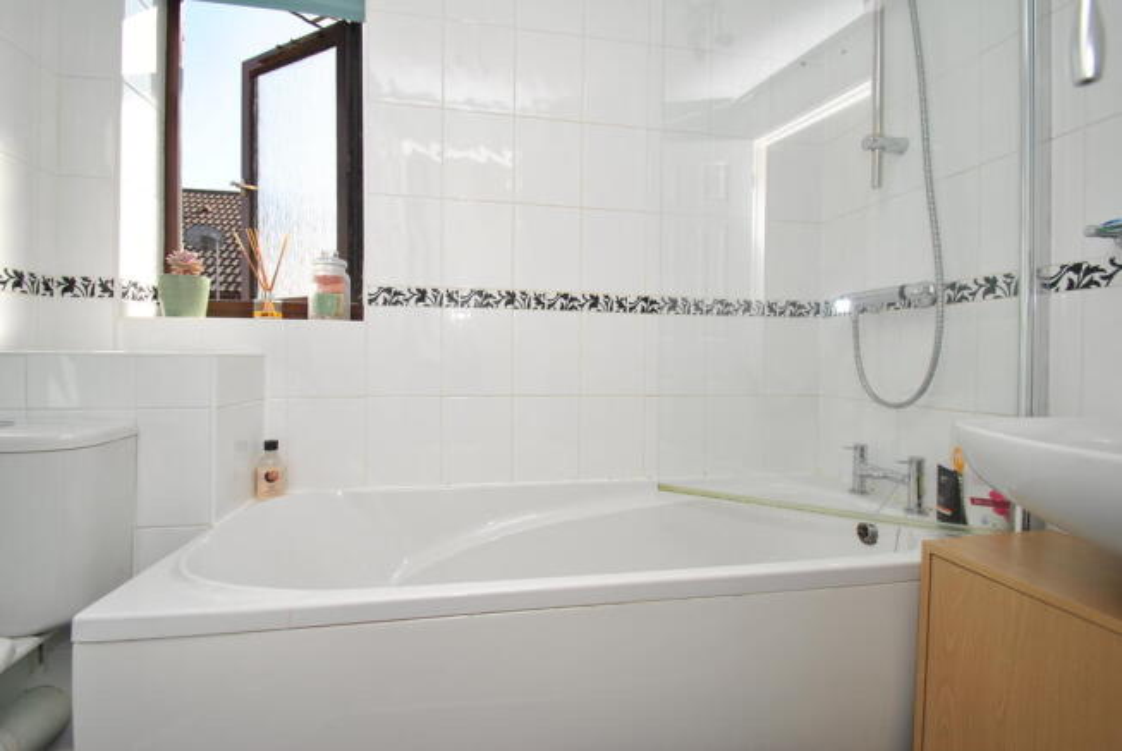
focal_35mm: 15
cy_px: 376
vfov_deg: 77.5
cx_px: 561
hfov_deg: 100.3
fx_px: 468
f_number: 5.6
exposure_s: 1/125
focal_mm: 10
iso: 100
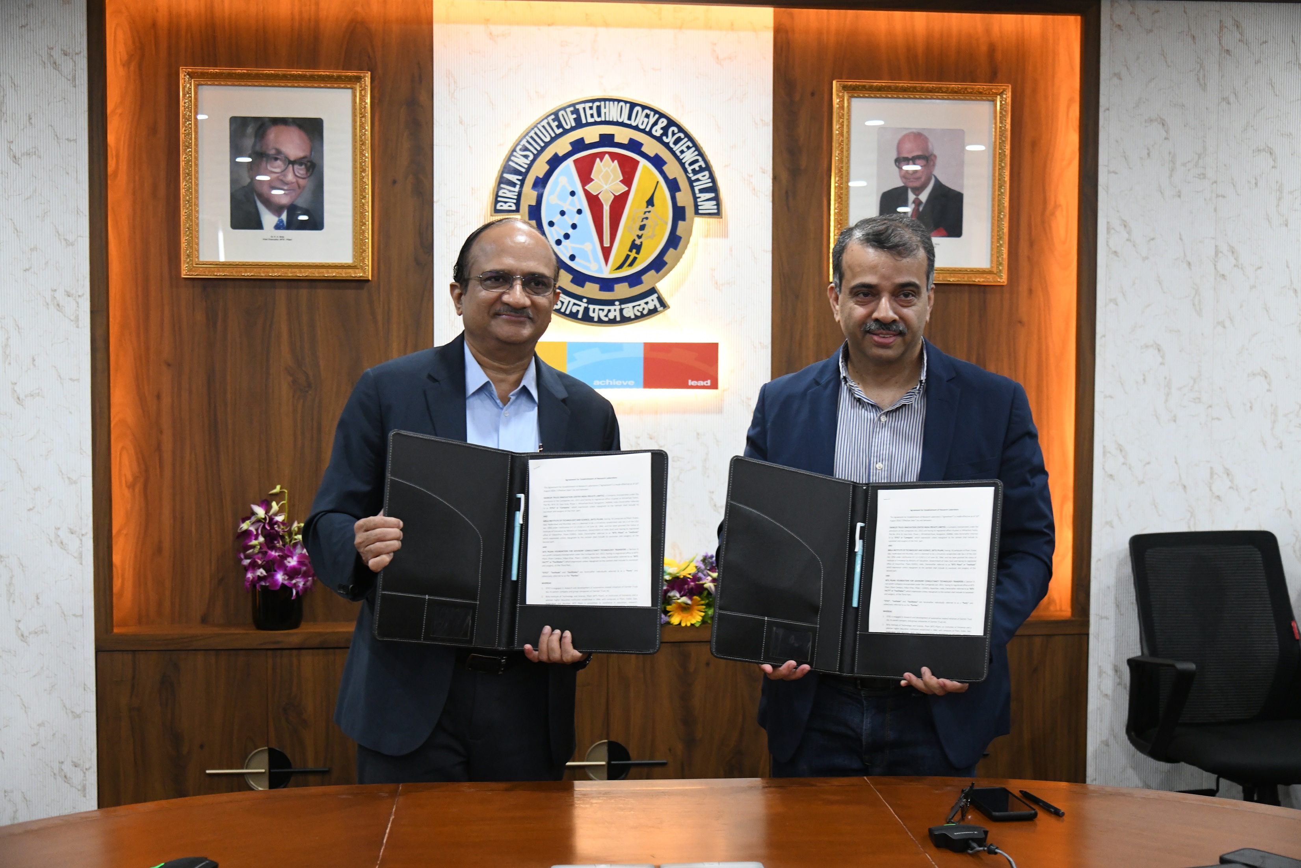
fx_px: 1662
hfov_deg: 42.7
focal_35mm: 46
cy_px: 434
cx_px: 650
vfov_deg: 29.2
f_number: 4.5
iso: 4000
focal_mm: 46
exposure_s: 1/200
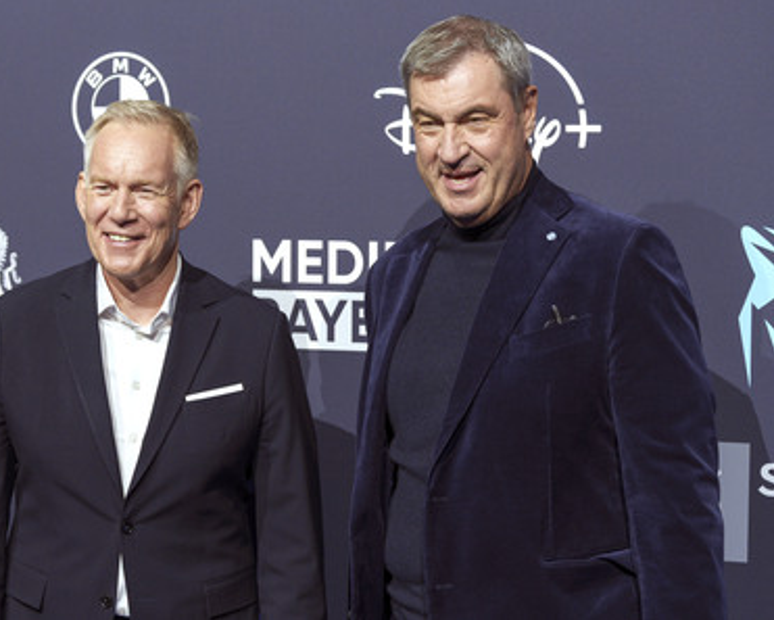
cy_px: 309
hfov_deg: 21.5
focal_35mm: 89
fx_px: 2039
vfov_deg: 17.3
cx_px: 343
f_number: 4
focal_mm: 78
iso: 800
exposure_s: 1/250
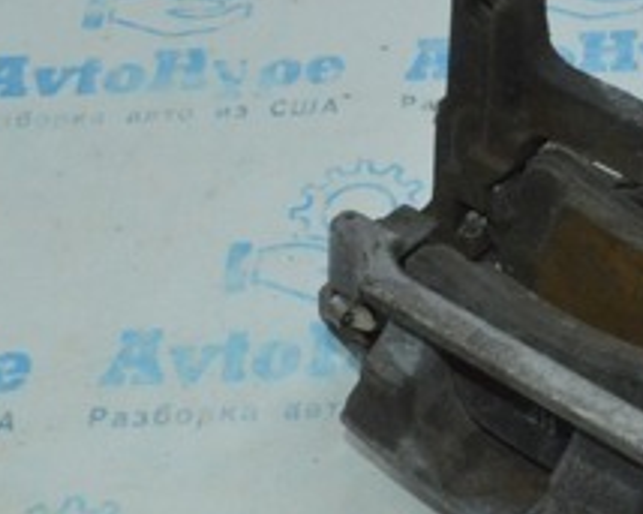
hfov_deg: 21.7
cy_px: 194
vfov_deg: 18.2
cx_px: 682
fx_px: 1598
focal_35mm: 84
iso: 4000
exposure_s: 1/125
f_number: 16
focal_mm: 20
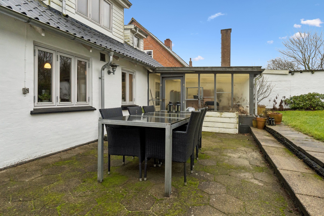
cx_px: 162
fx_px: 189
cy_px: 108
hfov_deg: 81.2
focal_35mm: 21
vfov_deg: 59.5
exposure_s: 1/200
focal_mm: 14
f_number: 8
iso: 640
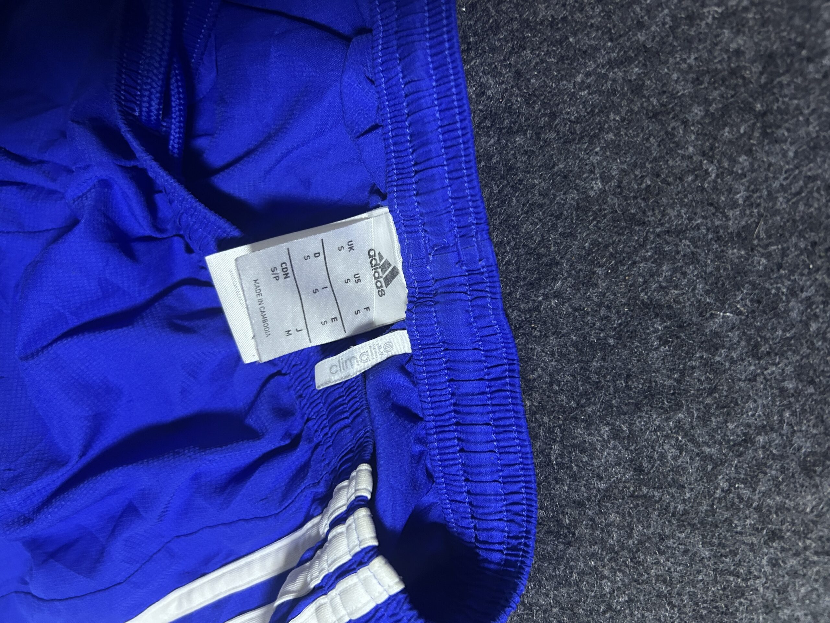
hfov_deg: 67.3
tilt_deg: -83.3
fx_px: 623
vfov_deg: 53.1
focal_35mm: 26
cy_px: 312
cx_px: 415
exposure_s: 1/50
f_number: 1.5
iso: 400
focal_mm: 5.7
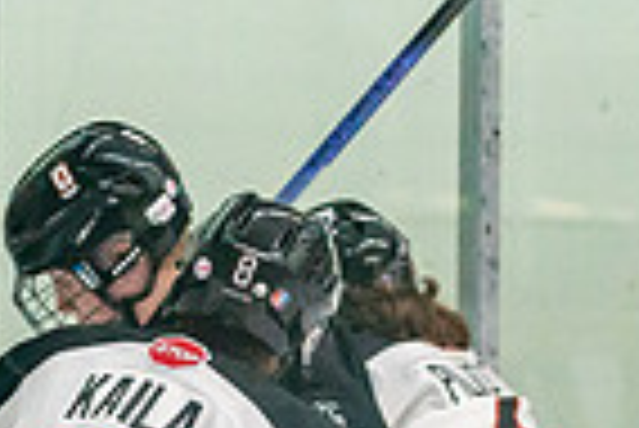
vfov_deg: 3.3
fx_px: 7303
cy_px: 714
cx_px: 185
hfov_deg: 5.0
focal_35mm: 411
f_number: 2.8
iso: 3200
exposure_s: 1/1250
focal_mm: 71
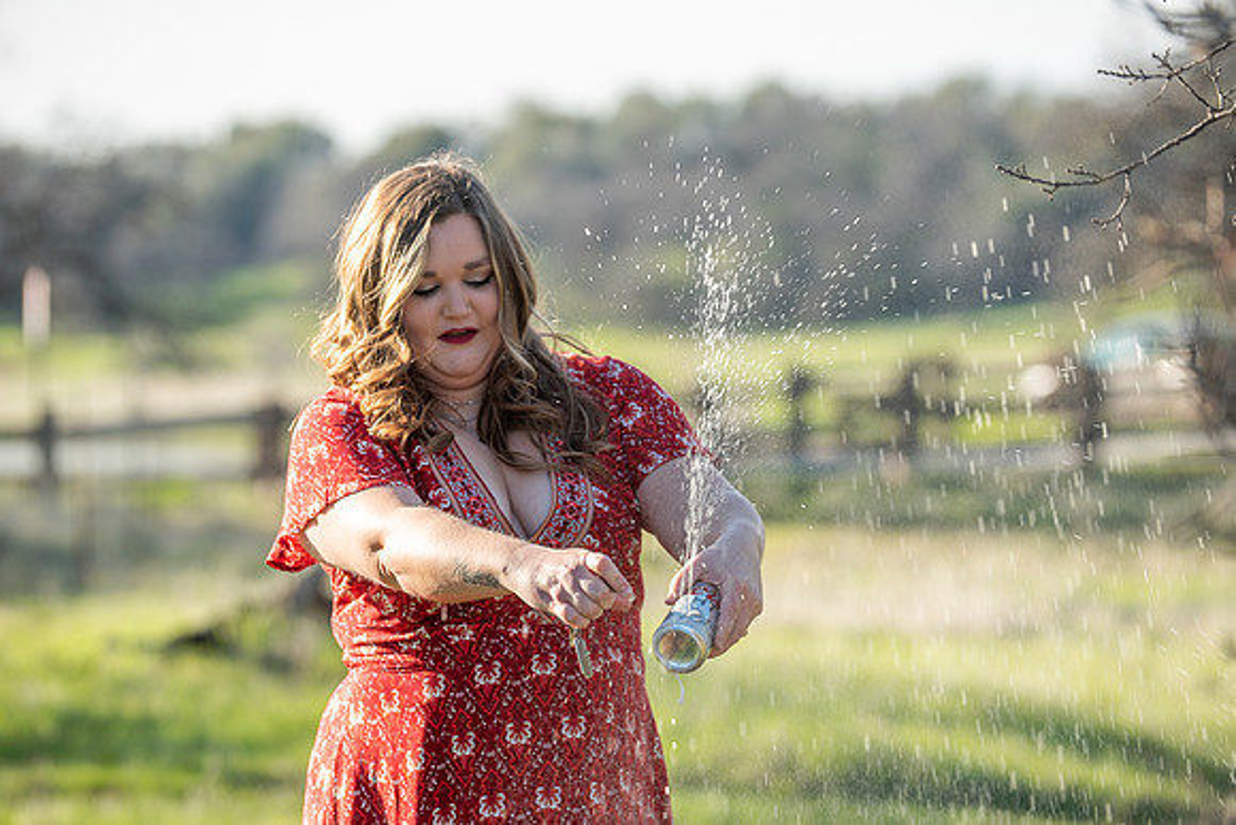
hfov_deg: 11.4
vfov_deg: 7.6
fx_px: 6181
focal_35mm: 180
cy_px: 412
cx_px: 618
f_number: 4.5
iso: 50
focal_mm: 180
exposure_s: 1/250
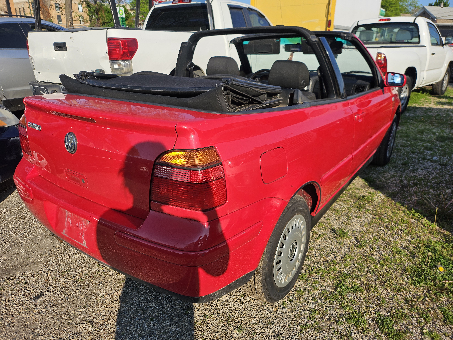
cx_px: 226
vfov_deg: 56.8
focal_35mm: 24
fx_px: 314
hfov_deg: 71.6
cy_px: 170
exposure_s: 1/3737
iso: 50
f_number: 1.8
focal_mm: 5
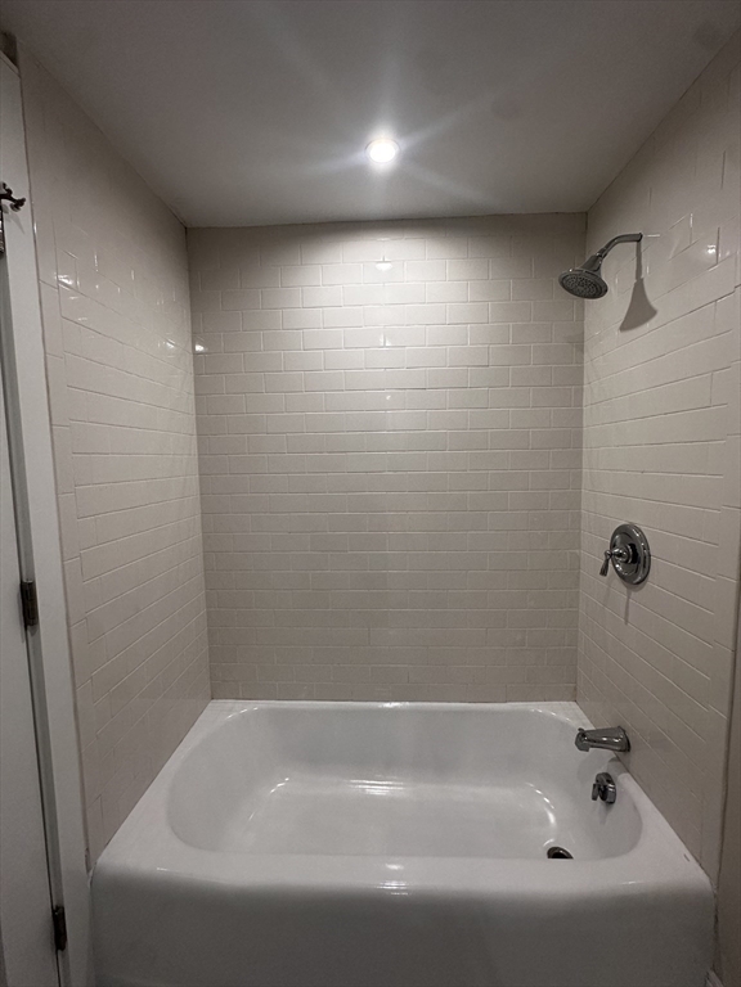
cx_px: 370
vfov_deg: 102.1
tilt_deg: -4.5
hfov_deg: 85.7
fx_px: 400
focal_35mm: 14
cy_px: 494
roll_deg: +0.5
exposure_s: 1/120
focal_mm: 2.22
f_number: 2.2
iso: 160
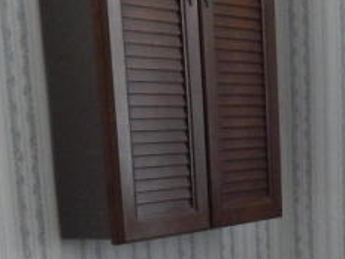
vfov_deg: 13.8
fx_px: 1016
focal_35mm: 102
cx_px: 349
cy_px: 364
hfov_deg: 18.7
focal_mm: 4
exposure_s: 1/25
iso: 400
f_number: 3
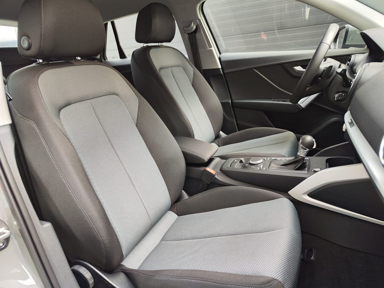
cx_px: 192
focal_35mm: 23
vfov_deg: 58.9
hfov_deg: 73.9
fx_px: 255
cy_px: 144
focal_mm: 7.01
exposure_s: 1/400
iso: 1716
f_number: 1.69
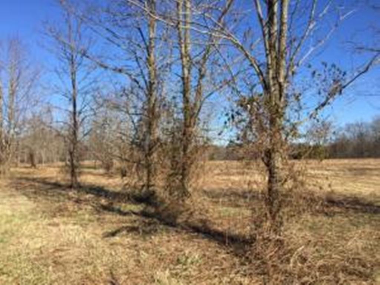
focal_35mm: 29
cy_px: 142
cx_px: 190
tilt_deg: -3.4
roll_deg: -2.4
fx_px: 318
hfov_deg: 61.7
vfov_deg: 48.2
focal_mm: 4.15
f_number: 2.2
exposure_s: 1/1522
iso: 32
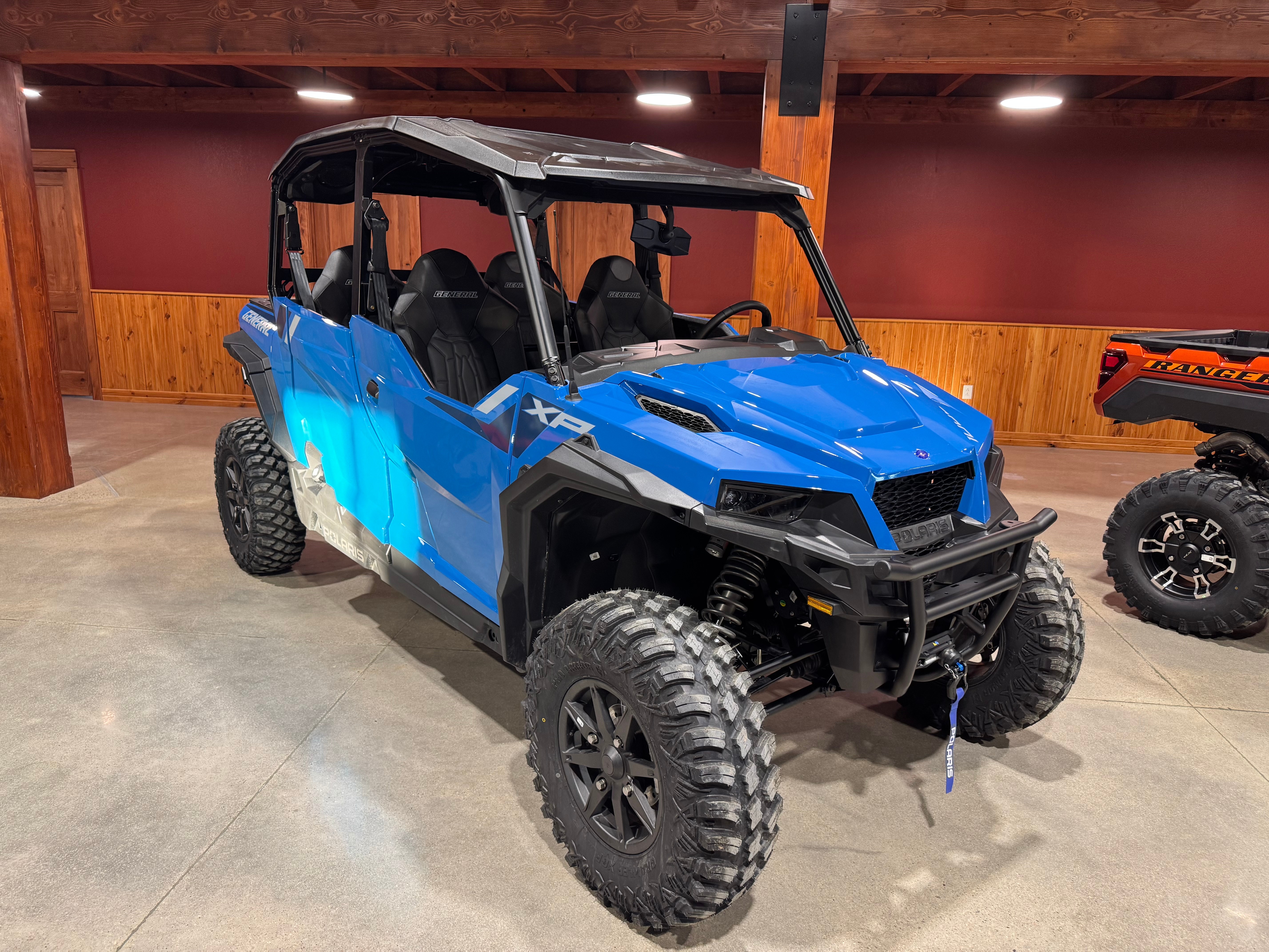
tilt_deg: -14.1
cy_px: 476
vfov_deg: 56.8
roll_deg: -1.7
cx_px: 634
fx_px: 880
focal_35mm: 24
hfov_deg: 71.6
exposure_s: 1/60
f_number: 1.78
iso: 160
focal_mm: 6.76
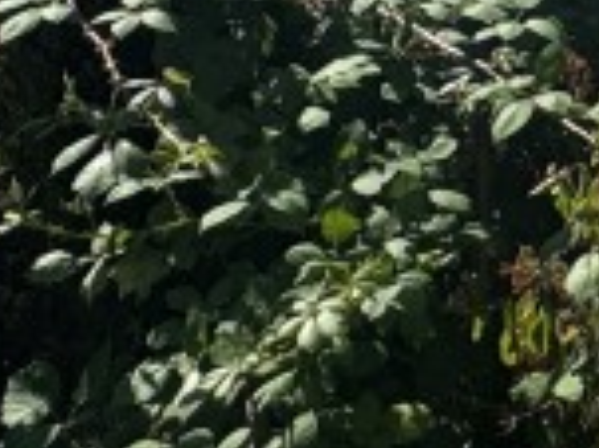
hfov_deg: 17.0
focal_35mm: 95
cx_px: 1083
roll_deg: +0.7
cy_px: -817
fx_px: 1643
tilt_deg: +16.7
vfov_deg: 11.2
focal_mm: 2.22
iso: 40
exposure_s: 1/1600
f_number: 2.2
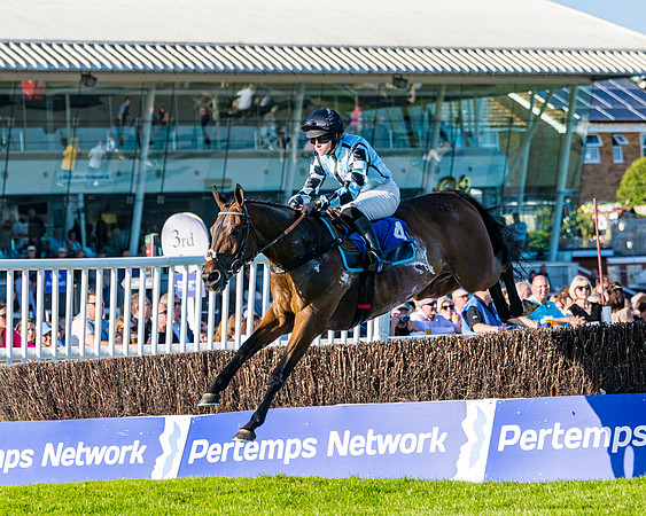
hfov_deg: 8.9
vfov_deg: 7.1
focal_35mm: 218
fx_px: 4161
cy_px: 198
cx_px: 401
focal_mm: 120
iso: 200
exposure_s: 1/2000
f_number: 4
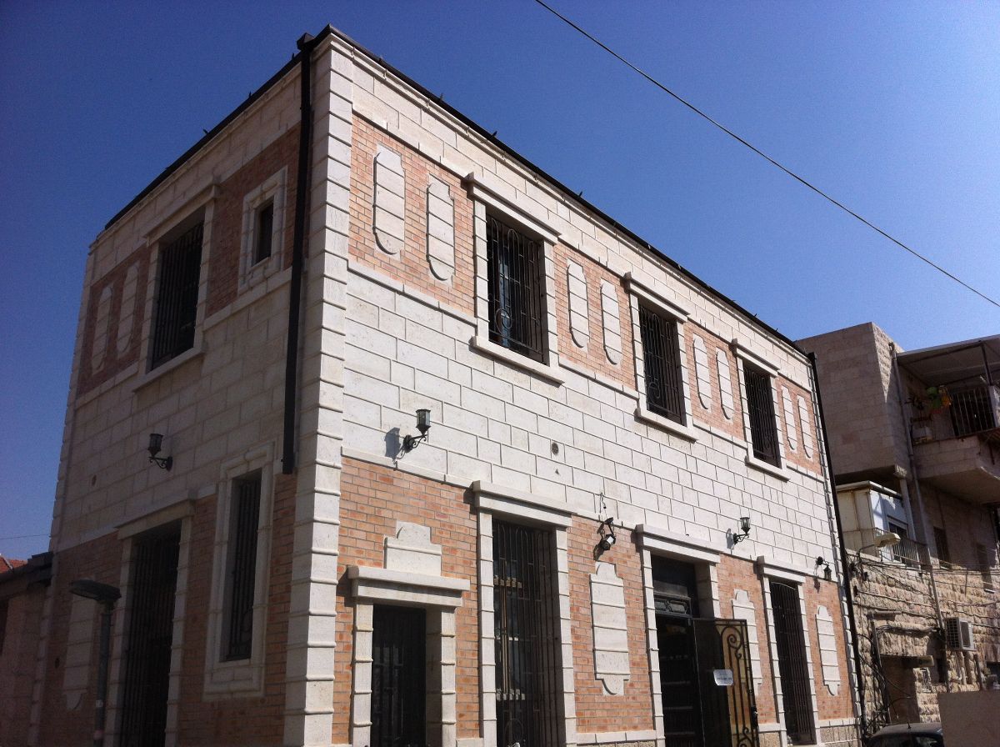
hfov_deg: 52.7
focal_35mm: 35
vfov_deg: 40.6
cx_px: 500
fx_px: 1009
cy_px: 374
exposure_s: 1/3352
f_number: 2.8
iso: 80
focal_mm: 3.85
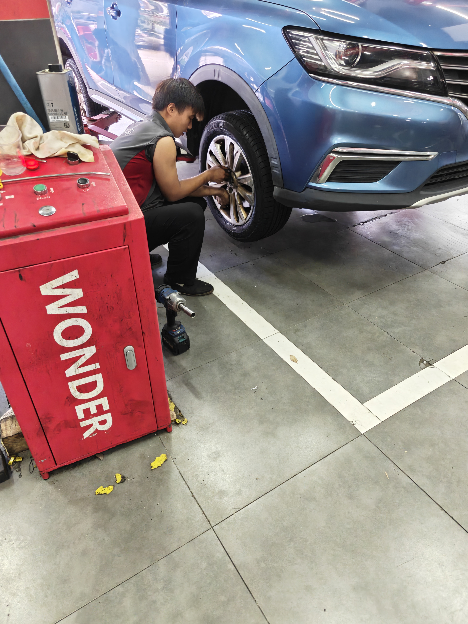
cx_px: 234
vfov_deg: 73.9
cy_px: 312
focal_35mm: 23
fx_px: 415
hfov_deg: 58.9
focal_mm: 6.06
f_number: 1.6
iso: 3200
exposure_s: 1/451
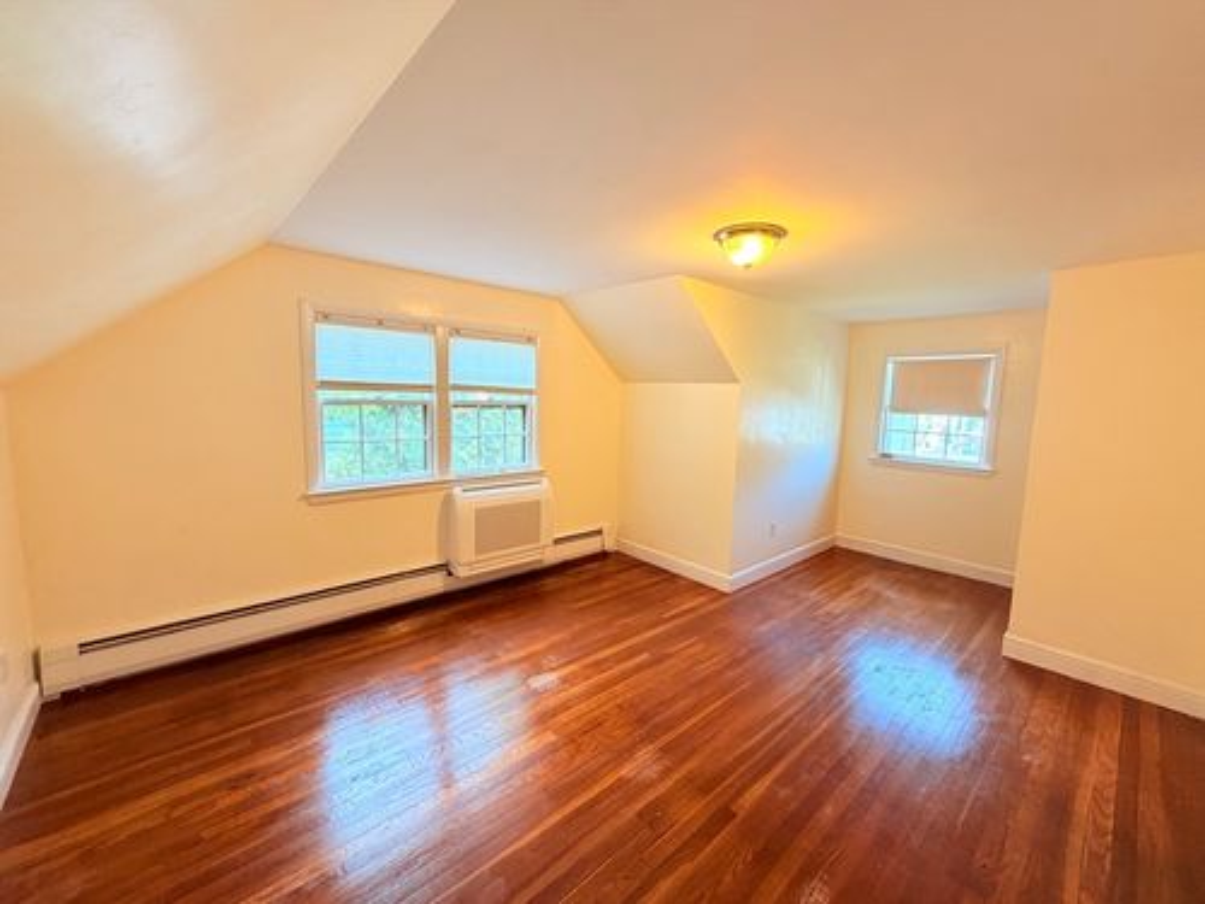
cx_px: 602
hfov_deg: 102.1
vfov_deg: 85.7
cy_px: 452
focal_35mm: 14
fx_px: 487
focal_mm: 2.22
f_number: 2.2
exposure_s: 1/60
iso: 200
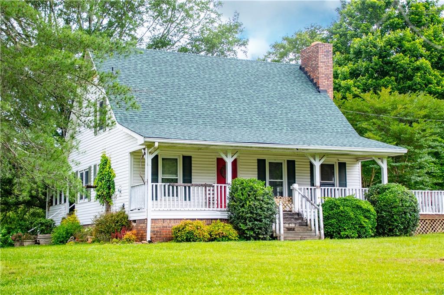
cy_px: 148
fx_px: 739
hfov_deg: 33.4
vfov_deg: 22.6
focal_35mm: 60
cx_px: 222
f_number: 4.2
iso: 200
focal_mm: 40
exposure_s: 1/320
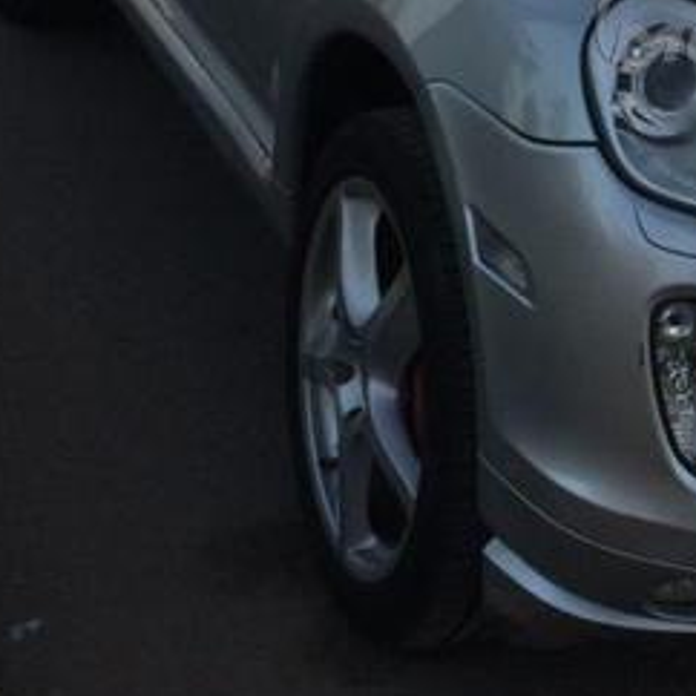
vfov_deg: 18.4
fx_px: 2093
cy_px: 4
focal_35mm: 92
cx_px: 848
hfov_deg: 17.9
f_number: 2.2
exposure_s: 1/873
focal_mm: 4.15
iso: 32
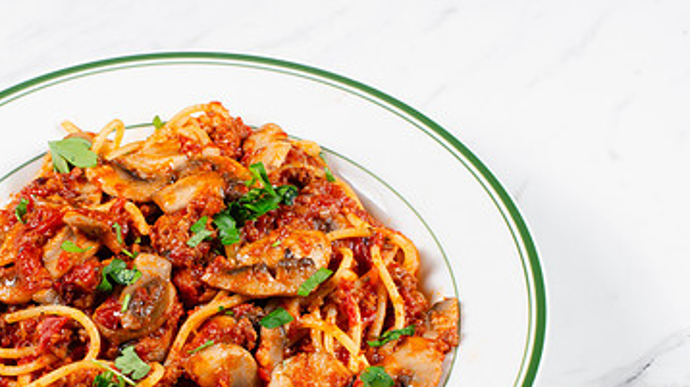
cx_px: 179
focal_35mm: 105
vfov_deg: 11.5
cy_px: 335
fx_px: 1920
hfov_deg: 20.2
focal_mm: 50
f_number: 10
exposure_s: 1/250
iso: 200
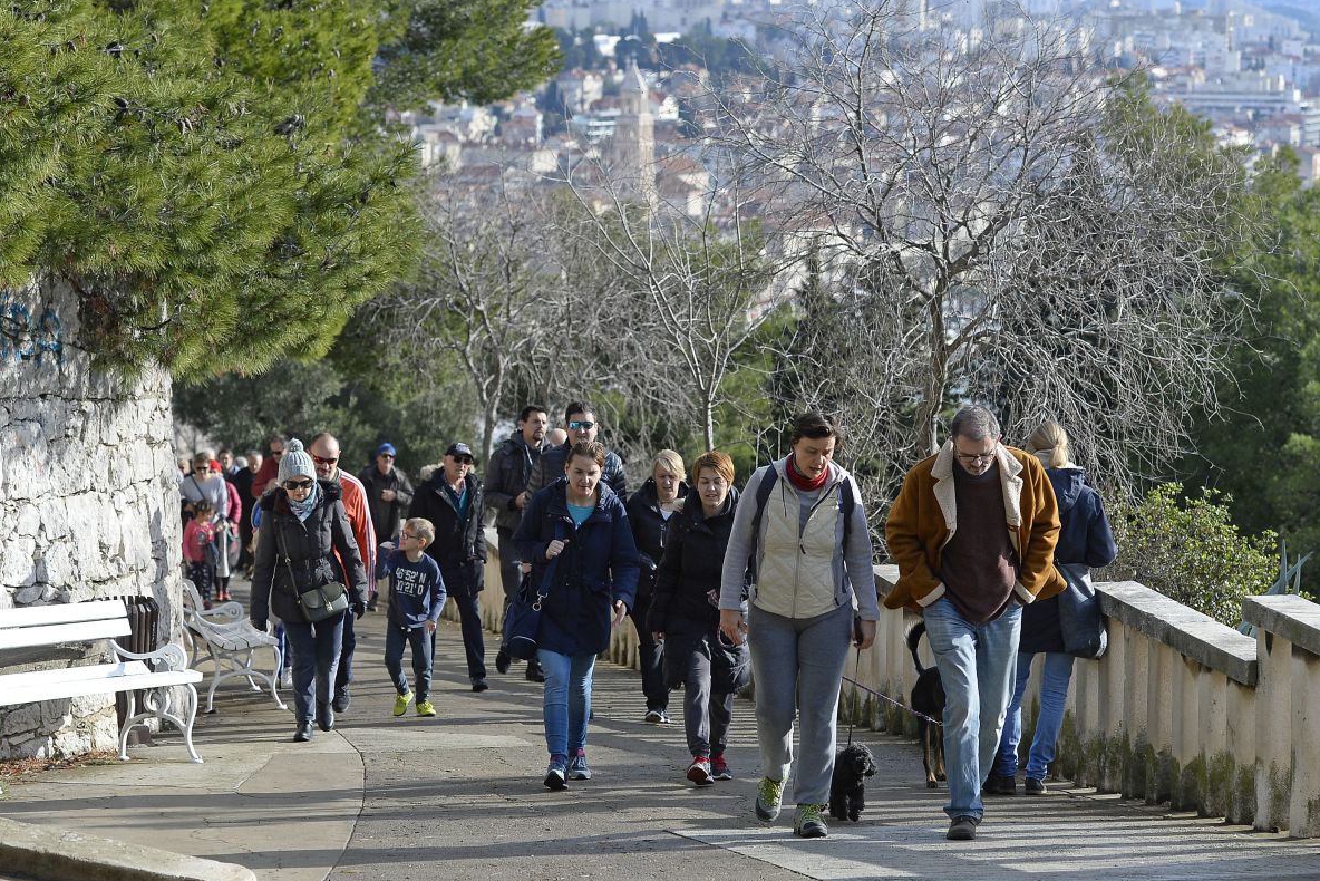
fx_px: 2897
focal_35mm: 79
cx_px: 658
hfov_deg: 25.7
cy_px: 442
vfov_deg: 17.3
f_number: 4
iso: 400
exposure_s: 1/2500
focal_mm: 78
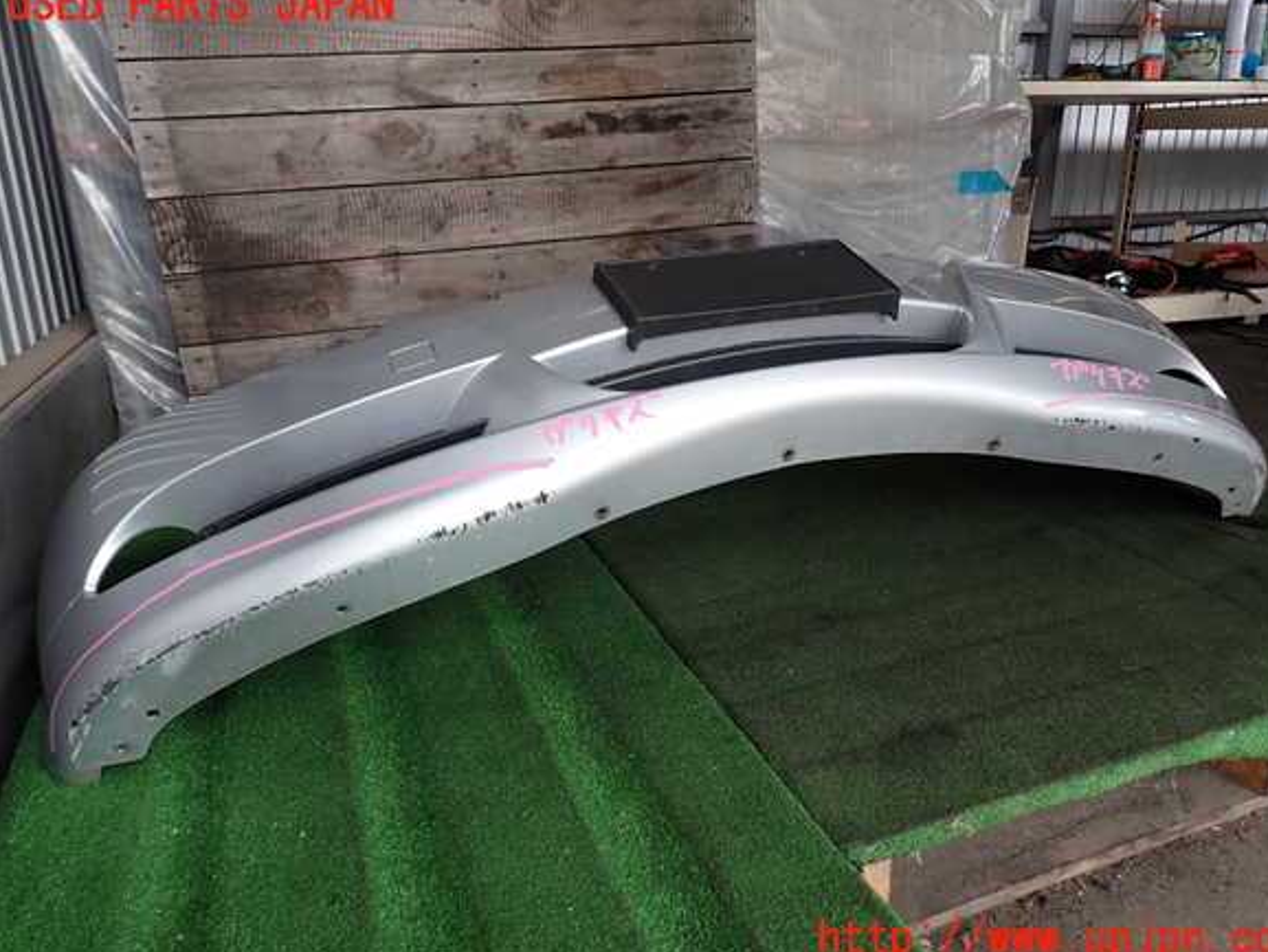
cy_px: 473
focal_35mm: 26
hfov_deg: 67.3
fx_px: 953
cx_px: 655
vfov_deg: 53.1
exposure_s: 1/160
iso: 100
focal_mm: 4.5
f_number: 2.8
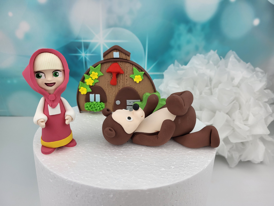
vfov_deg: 53.1
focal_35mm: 26
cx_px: 137
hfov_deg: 67.3
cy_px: 103
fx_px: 206
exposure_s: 1/243
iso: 40
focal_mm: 5.4
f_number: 1.8
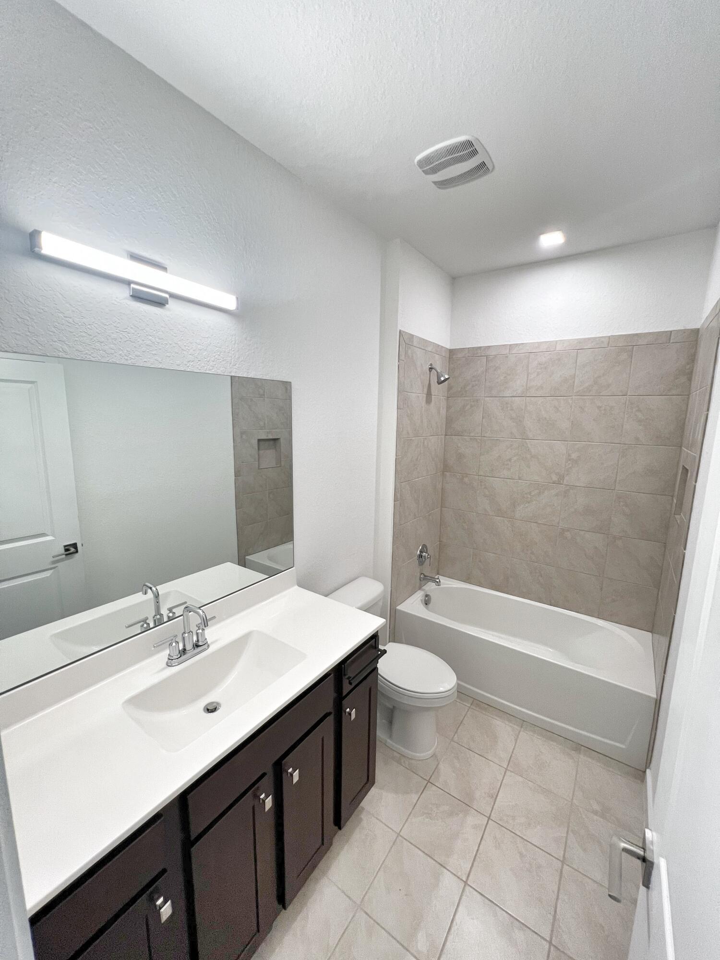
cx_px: 360
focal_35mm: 13
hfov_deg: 89.9
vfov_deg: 106.2
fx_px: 361
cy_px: 480
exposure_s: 1/120
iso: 160
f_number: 1.8
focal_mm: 1.57
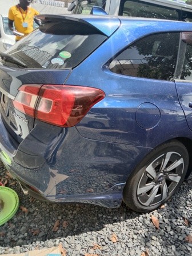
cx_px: 96
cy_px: 128
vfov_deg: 67.3
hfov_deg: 53.1
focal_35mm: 26
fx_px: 192
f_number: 2.2
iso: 100
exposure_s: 1/257
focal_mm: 3.65
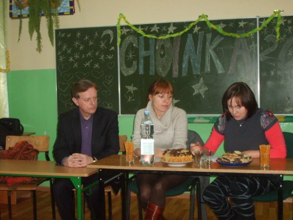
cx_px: 146
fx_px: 440
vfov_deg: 28.0
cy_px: 110
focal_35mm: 52
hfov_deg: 36.8
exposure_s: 1/45
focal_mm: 8.7
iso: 253
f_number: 3.3
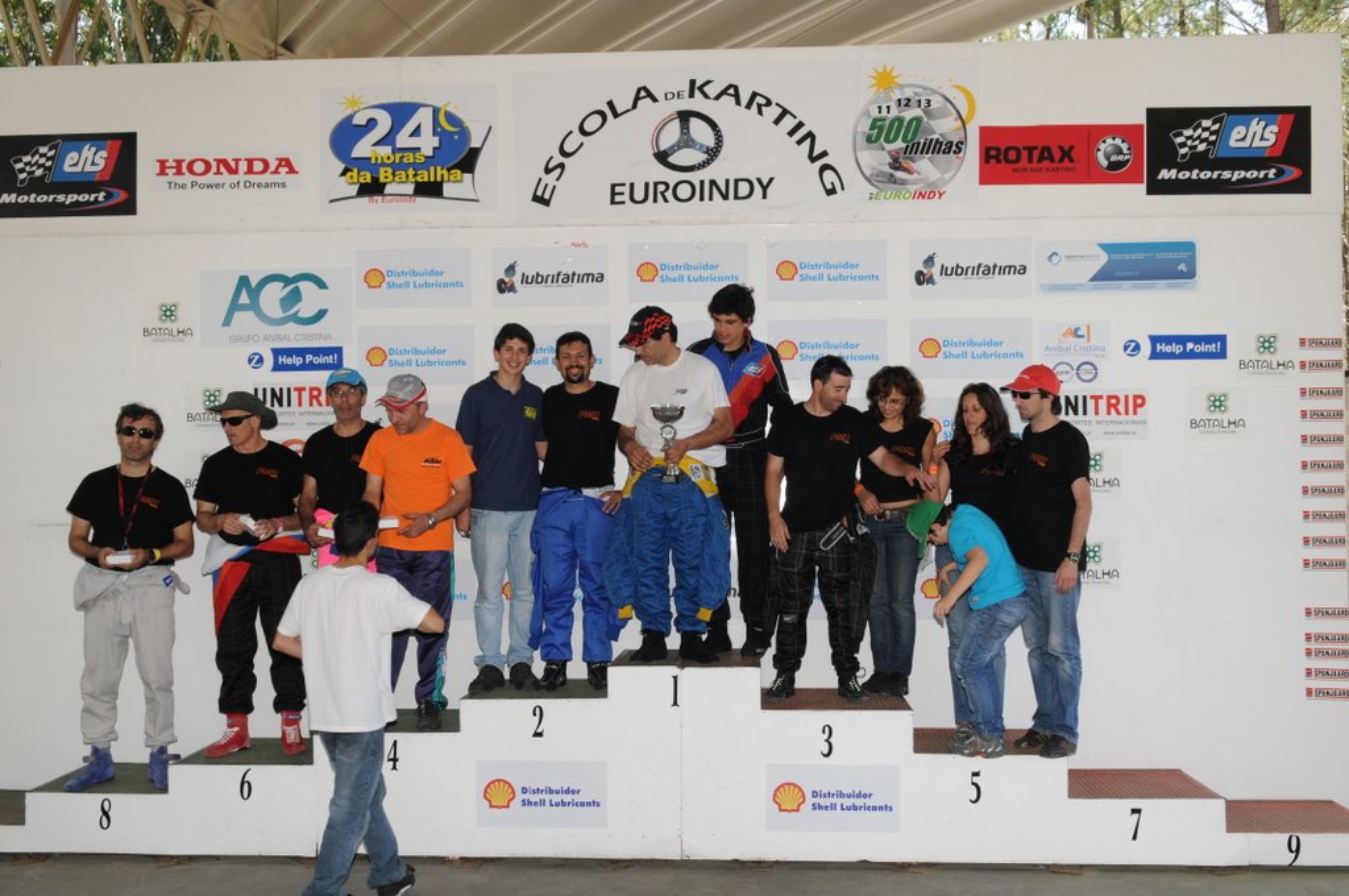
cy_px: 448
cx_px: 674
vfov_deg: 38.3
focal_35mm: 34
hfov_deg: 55.2
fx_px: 1291
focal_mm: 23
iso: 200
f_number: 8
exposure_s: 1/60
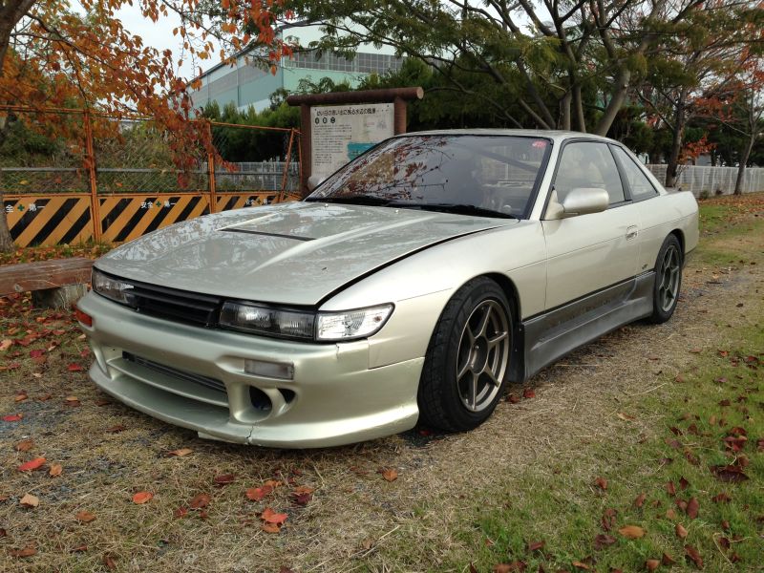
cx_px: 382
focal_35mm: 33
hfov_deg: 55.4
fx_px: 728
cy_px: 286
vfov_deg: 42.9
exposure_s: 1/678
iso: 50
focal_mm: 4.13
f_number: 2.4
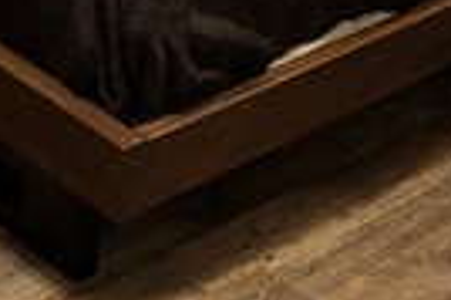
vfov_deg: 9.5
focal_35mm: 135
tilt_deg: -19.0
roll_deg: -0.7
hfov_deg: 14.7
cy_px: -271
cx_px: -88
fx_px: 1689
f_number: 1.6
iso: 500
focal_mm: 5.96
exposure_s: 1/30
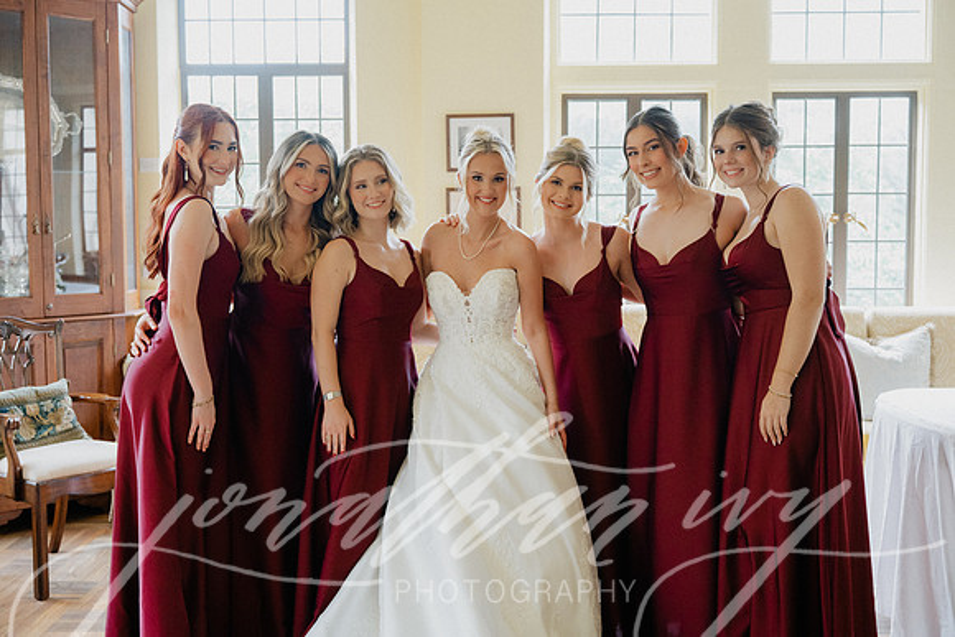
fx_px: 1194
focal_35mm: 45
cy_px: 318
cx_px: 478
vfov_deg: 29.9
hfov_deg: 43.6
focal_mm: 45
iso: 2000
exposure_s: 1/250
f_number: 3.5
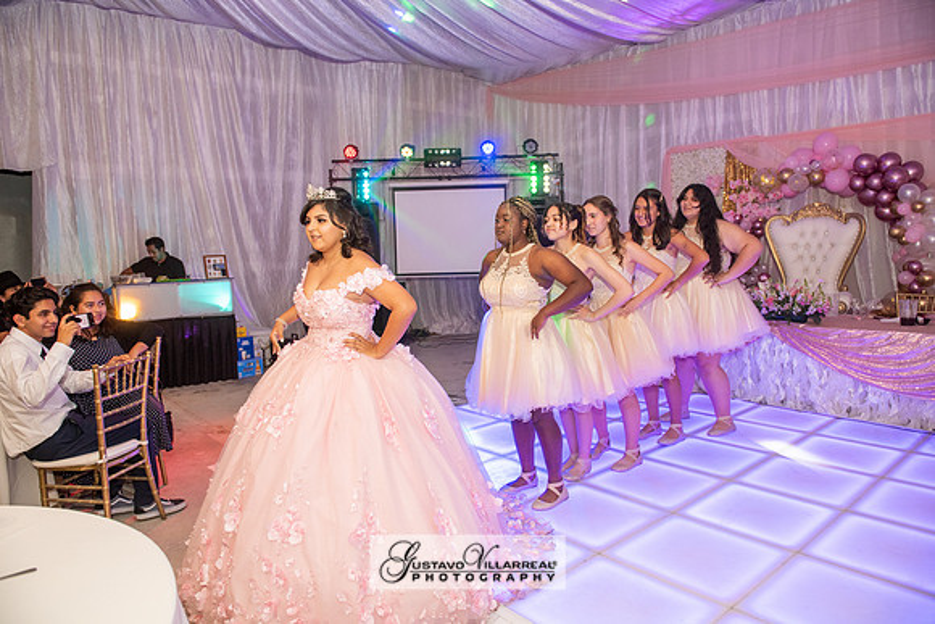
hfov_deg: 73.7
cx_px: 468
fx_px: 623
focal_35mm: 24
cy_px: 312
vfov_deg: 53.2
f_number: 4
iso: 1250
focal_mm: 24
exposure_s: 1/160
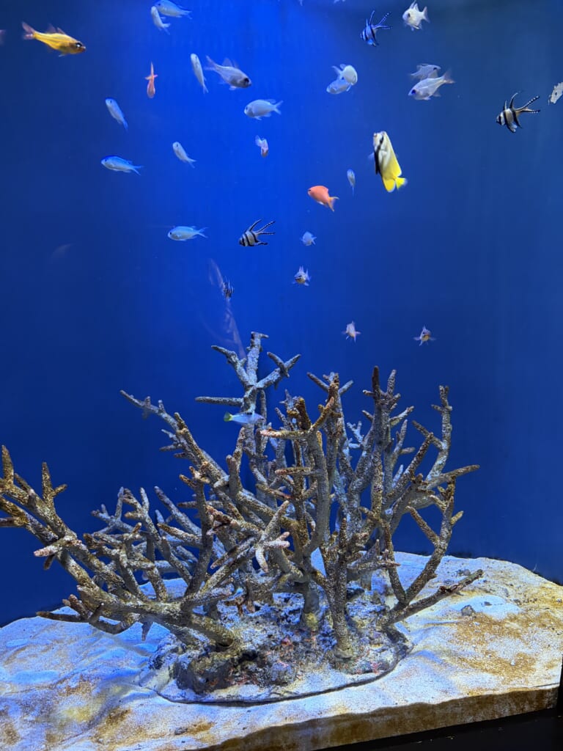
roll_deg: +0.5
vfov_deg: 67.3
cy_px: 376
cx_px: 282
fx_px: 564
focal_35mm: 26
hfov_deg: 53.1
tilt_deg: -13.1
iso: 400
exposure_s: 1/50
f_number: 1.6
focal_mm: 5.96
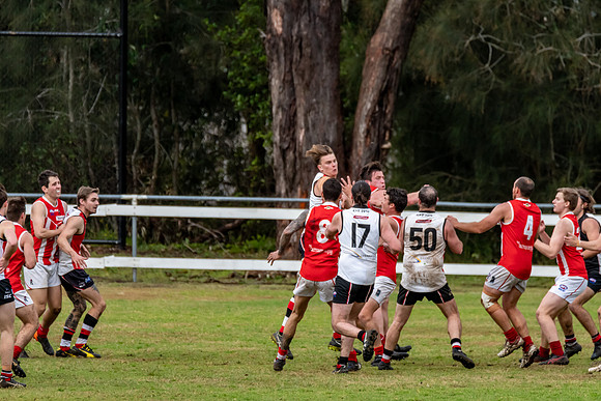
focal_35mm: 750
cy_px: 200
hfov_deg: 2.7
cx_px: 300
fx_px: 12523
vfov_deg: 1.8
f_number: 7.1
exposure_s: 1/3200
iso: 1250
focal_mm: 500
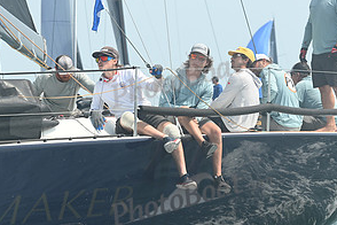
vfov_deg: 5.7
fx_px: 2256
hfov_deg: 8.5
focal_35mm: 241
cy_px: 153
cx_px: 53
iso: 320
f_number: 5
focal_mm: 122
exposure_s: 1/1250
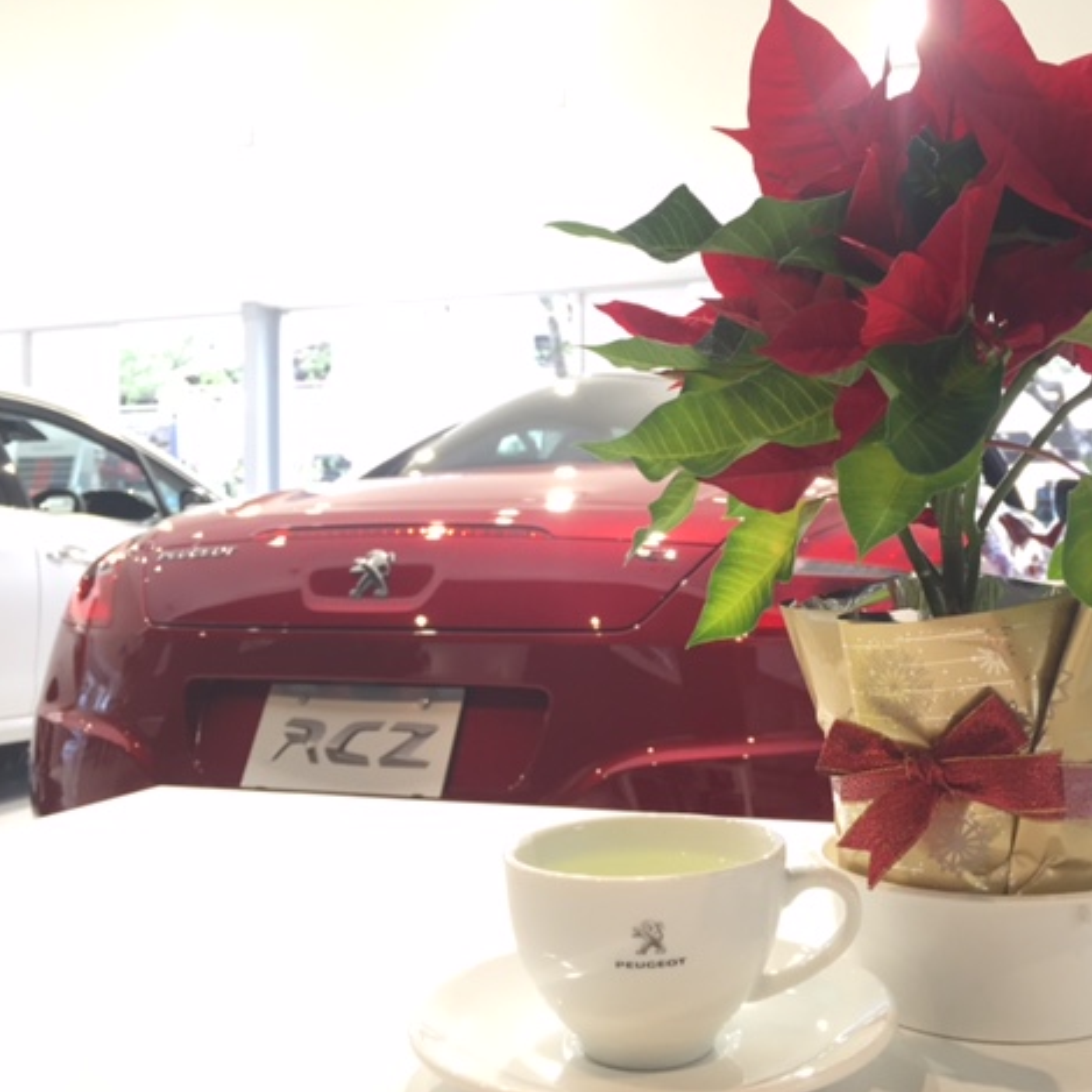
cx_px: 685
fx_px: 1249
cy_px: 536
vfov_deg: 47.2
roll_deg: -0.4
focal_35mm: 35
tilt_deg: +0.4
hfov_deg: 46.8
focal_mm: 4.15
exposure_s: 1/30
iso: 80
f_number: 2.2
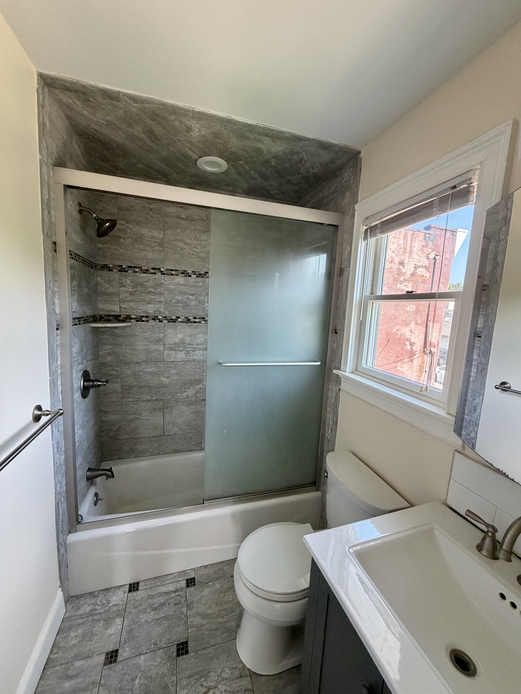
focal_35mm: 14
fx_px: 281
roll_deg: -2.6
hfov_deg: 85.7
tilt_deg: -8.7
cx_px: 260
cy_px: 347
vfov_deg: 102.1
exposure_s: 1/121
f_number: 2.2
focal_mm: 2.22
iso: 320
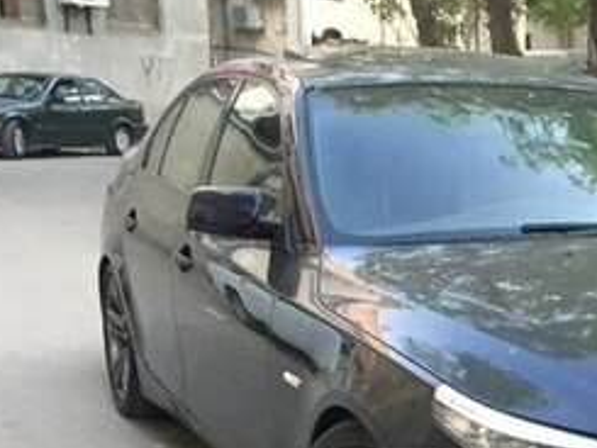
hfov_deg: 23.7
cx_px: 631
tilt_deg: -16.8
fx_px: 1346
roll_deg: -1.5
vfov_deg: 18.3
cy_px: 486
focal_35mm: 78
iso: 200
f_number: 2.2
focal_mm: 4.15
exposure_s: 1/20
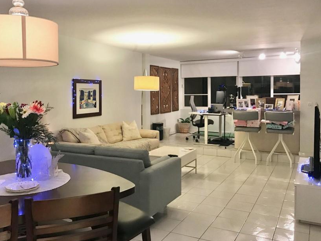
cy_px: 107
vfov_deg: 42.9
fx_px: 306
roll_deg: +0.6
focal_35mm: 33
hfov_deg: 55.3
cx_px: 145
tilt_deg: -2.9
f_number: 1.8
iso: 64
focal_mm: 3.99
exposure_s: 1/15
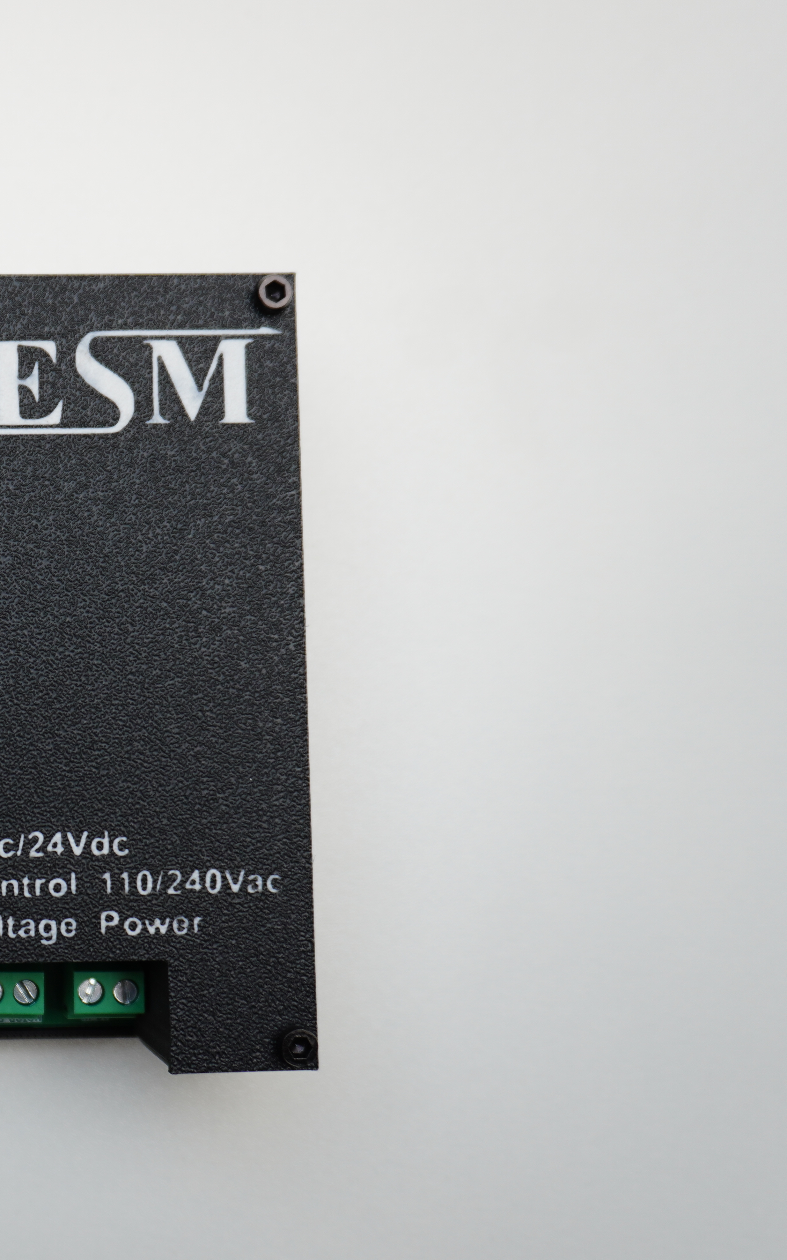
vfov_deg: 41.2
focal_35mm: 49
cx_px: -101
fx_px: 1674
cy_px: 629
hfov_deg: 24.5
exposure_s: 1/60
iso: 100
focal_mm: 21
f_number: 4
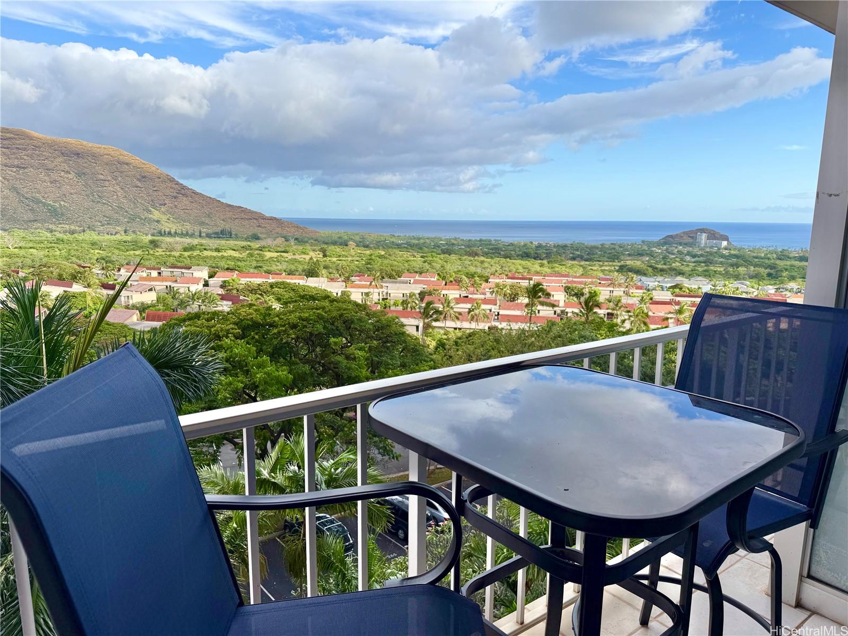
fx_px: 588
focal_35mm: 24
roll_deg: -0.9
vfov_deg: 56.8
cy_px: 318
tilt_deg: -8.6
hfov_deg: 71.6
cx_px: 424
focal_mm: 6.76
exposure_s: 1/1949
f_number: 1.78
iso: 80
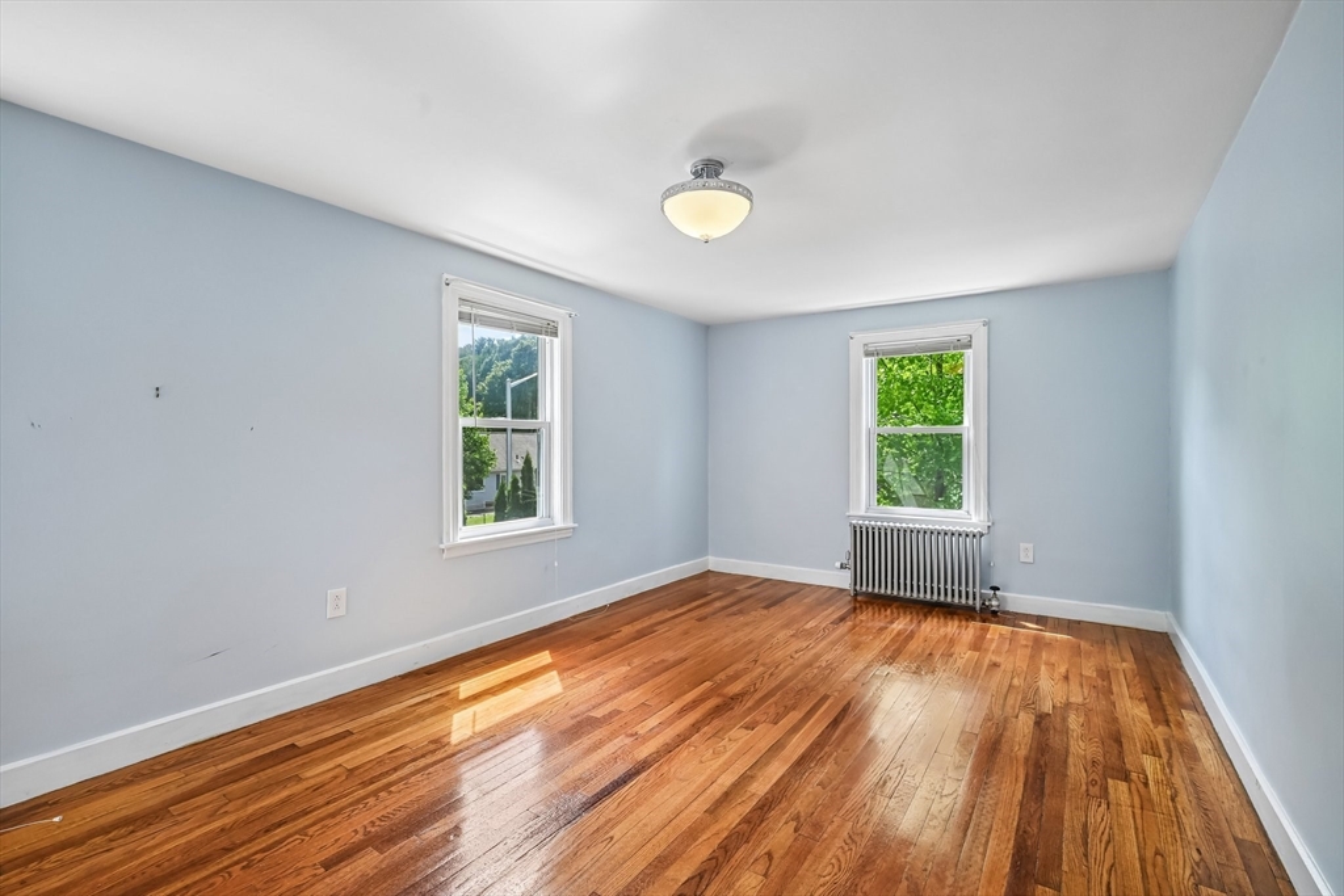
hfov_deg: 96.7
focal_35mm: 16
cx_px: 672
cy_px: 448
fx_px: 597
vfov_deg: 73.8
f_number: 8
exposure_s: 1/125
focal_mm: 16
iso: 400
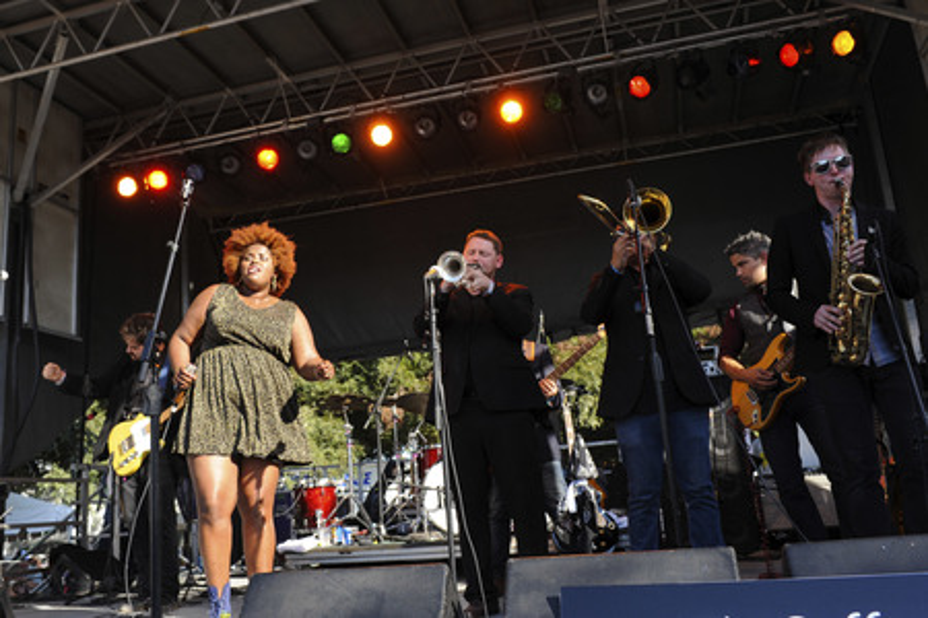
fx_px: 799
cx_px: 464
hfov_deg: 60.3
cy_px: 309
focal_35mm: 31
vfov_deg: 42.3
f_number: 5
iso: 800
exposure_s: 1/640
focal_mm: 31
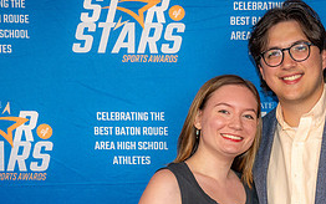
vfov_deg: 13.3
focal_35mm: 97
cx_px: 268
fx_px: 862
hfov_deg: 21.1
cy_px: 210
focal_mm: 43
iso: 320
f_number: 3.5
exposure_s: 1/160
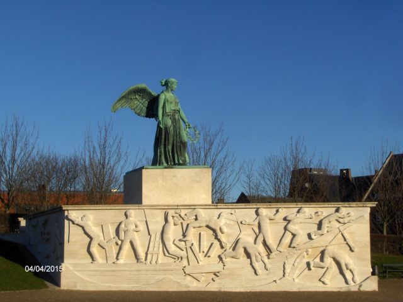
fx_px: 792
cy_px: 151
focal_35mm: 68
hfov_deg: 28.6
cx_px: 202
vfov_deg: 21.6
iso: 100
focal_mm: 11.2
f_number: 5.9
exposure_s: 1/820
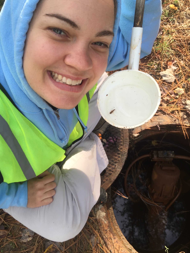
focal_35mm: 30
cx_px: 92
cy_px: 123
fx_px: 220
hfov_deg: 46.8
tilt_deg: -64.2
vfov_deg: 60.0
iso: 32
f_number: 2.2
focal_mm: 4.15
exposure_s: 1/311
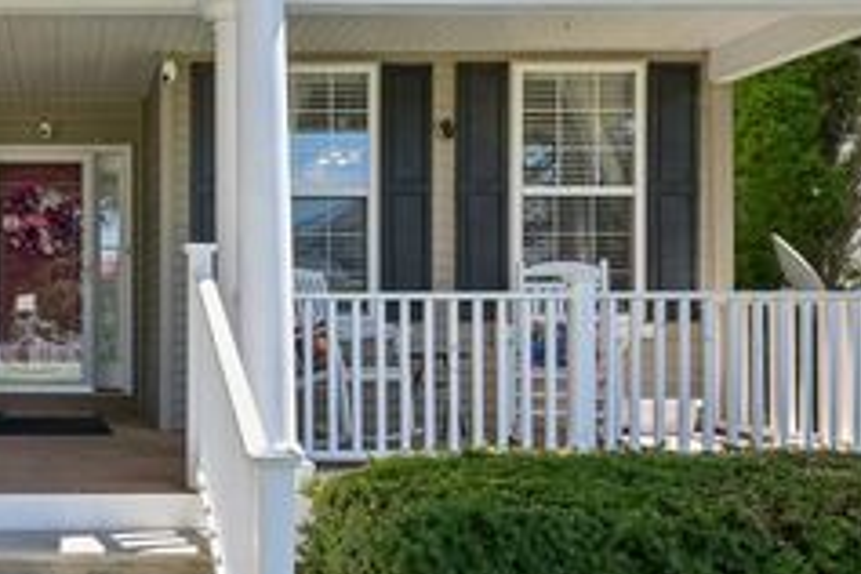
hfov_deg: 45.1
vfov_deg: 35.0
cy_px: 307
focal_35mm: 38
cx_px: 58
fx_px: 909
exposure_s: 1/200
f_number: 11
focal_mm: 18
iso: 400
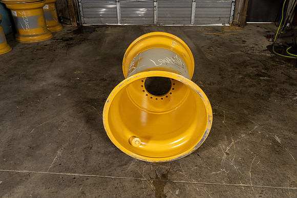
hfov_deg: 65.5
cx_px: 148
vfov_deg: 46.4
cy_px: 99
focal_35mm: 28
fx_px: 231
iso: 800
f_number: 5.6
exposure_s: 1/125
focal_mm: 28
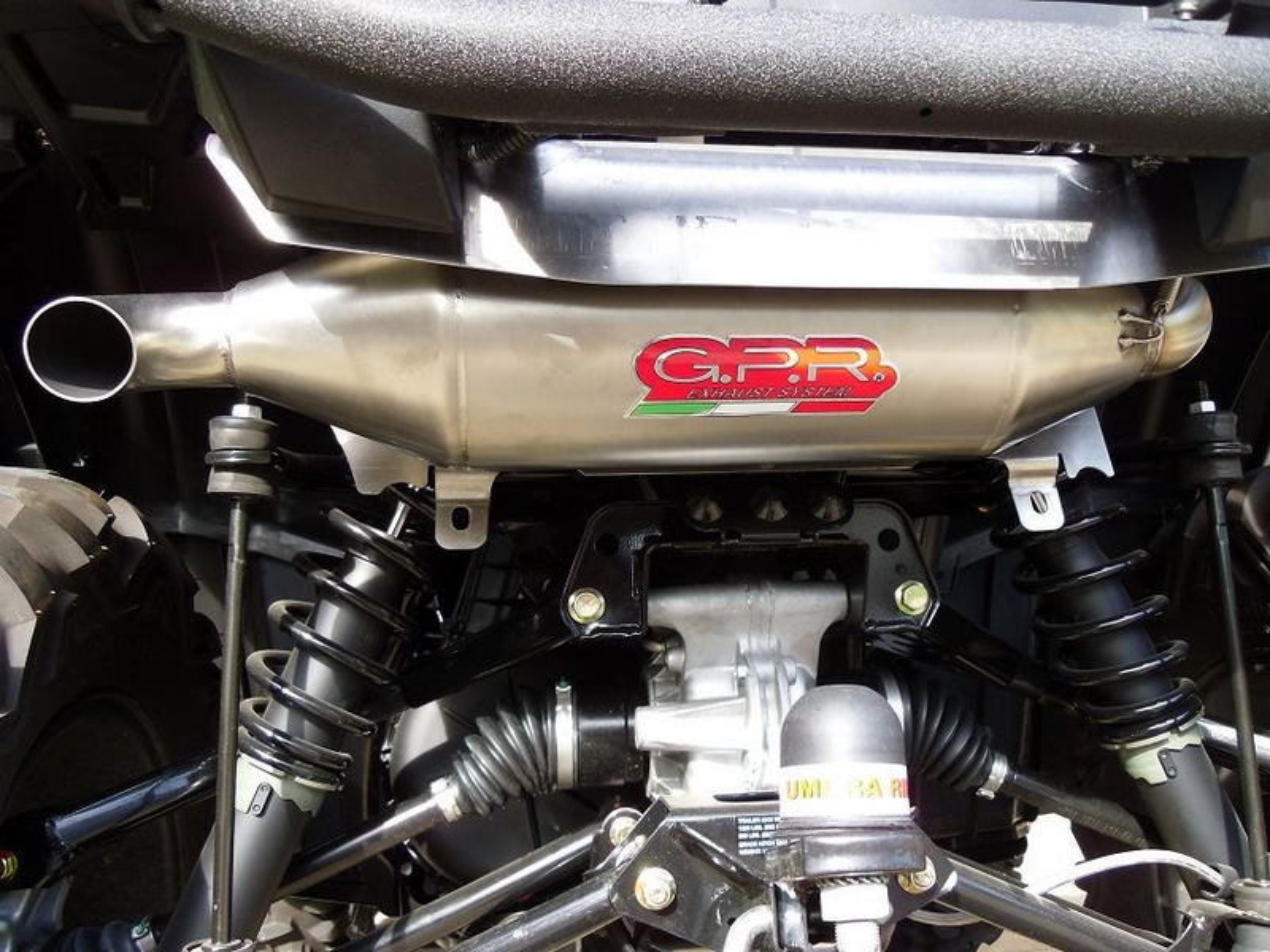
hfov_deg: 58.4
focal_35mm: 31
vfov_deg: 45.4
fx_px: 1137
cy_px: 476
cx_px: 635
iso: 80
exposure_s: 1/90
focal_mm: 5.6
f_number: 3.3
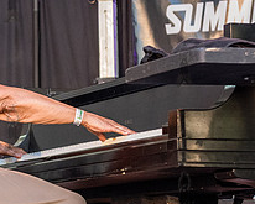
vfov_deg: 8.1
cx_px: -34
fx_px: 1435
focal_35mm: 190
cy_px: 84
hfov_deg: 10.0
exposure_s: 1/400
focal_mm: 56
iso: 3200
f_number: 4
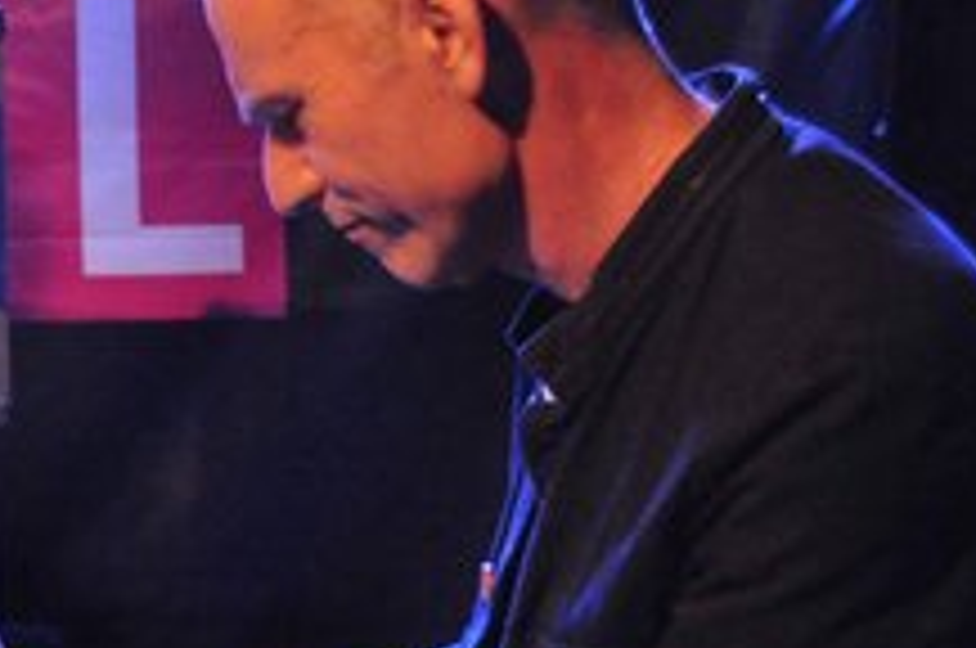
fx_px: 3533
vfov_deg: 10.4
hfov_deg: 15.3
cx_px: -130
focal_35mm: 130
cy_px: 608
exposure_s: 1/40
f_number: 4
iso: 3200
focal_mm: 29
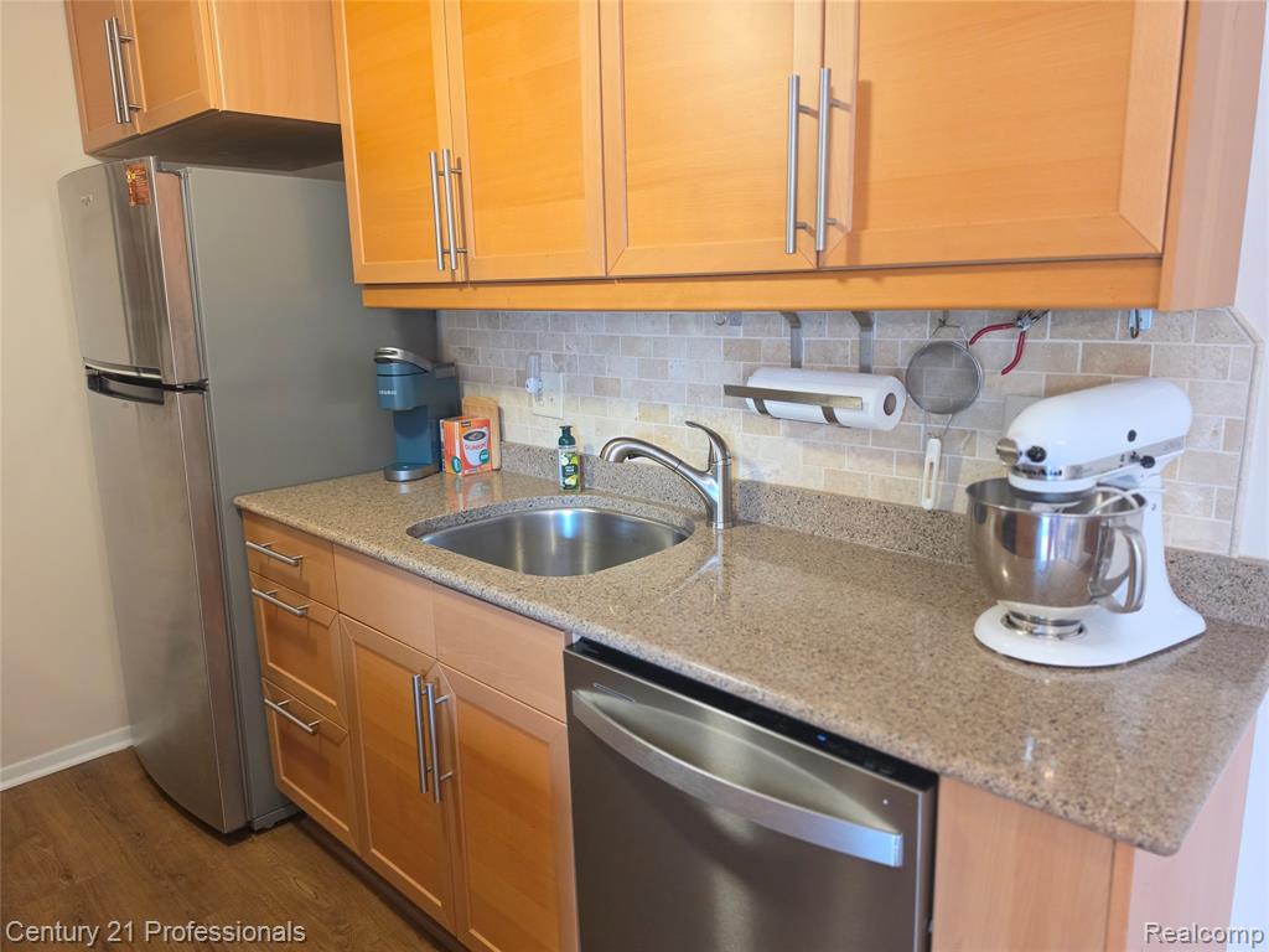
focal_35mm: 23
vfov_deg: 58.9
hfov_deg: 73.9
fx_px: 843
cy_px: 476
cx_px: 634
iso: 500
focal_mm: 6.5
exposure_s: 1/120
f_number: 1.4
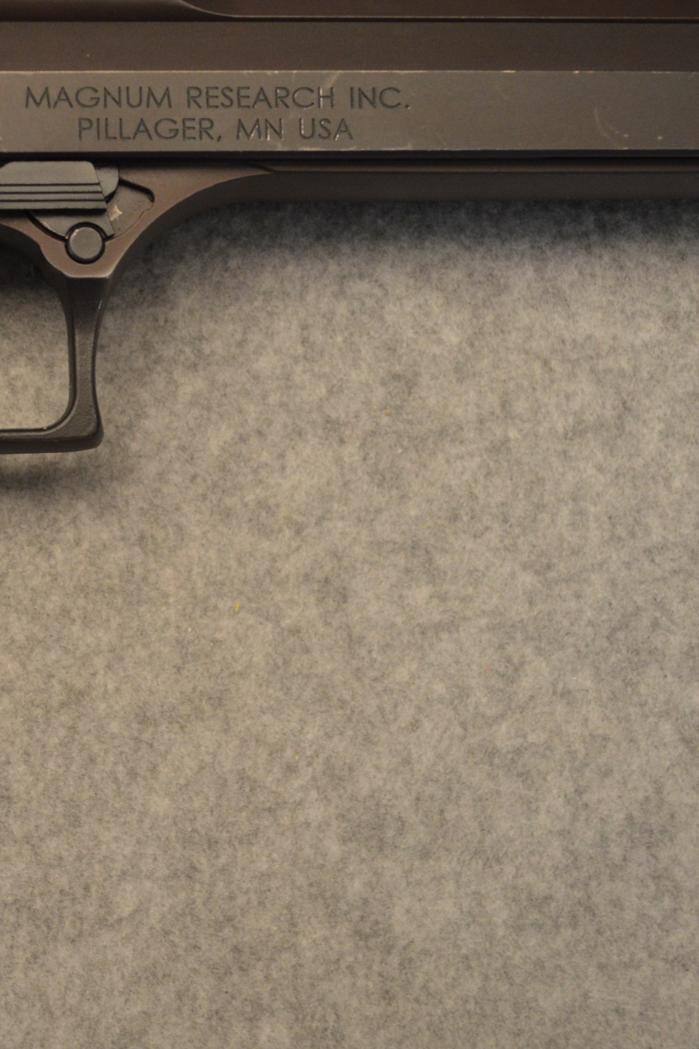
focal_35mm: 54
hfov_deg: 24.5
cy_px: 408
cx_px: 92
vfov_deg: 36.7
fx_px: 1573
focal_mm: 18
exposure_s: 1/60
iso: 900
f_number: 3.5
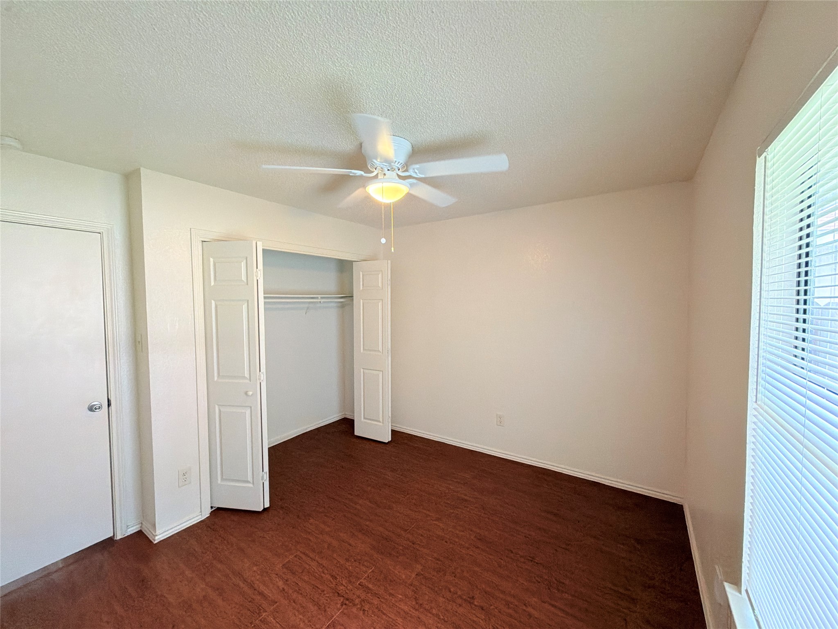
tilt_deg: -1.9
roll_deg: +0.7
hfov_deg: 102.1
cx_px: 419
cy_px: 314
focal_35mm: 14
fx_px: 339
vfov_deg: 85.7
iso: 320
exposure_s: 1/82
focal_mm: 2.22
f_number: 2.2
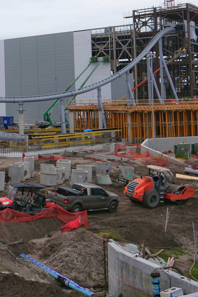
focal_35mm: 58
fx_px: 479
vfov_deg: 33.7
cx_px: 12
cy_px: 68
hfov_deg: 22.7
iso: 200
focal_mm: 12
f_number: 2.8
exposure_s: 1/1300
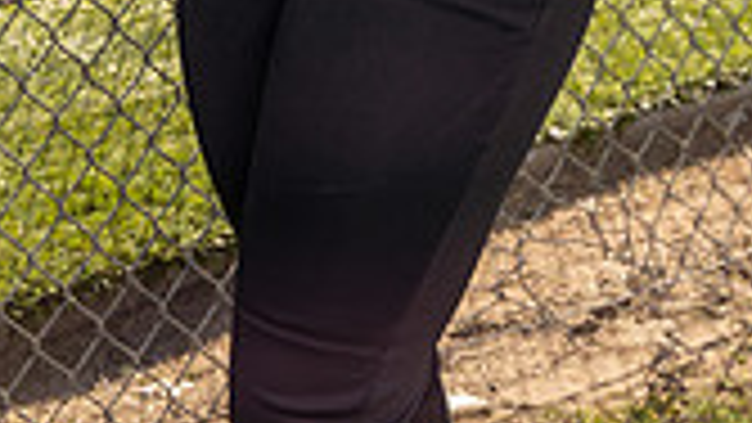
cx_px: 306
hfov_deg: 16.1
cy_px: -513
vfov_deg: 8.5
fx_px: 2652
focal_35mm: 133
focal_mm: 47
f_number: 8
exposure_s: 1/250
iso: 125
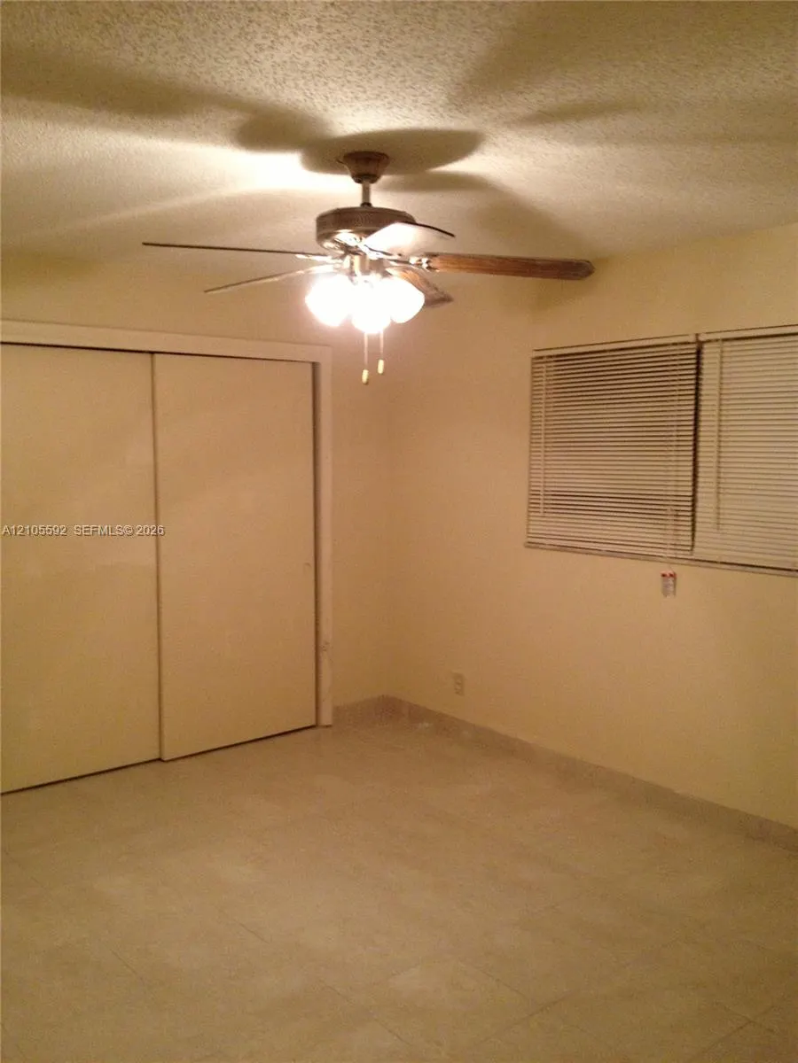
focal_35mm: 35
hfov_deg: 40.7
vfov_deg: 52.6
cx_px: 399
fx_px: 1076
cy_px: 532
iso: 250
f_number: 2.4
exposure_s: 1/20
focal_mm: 4.28
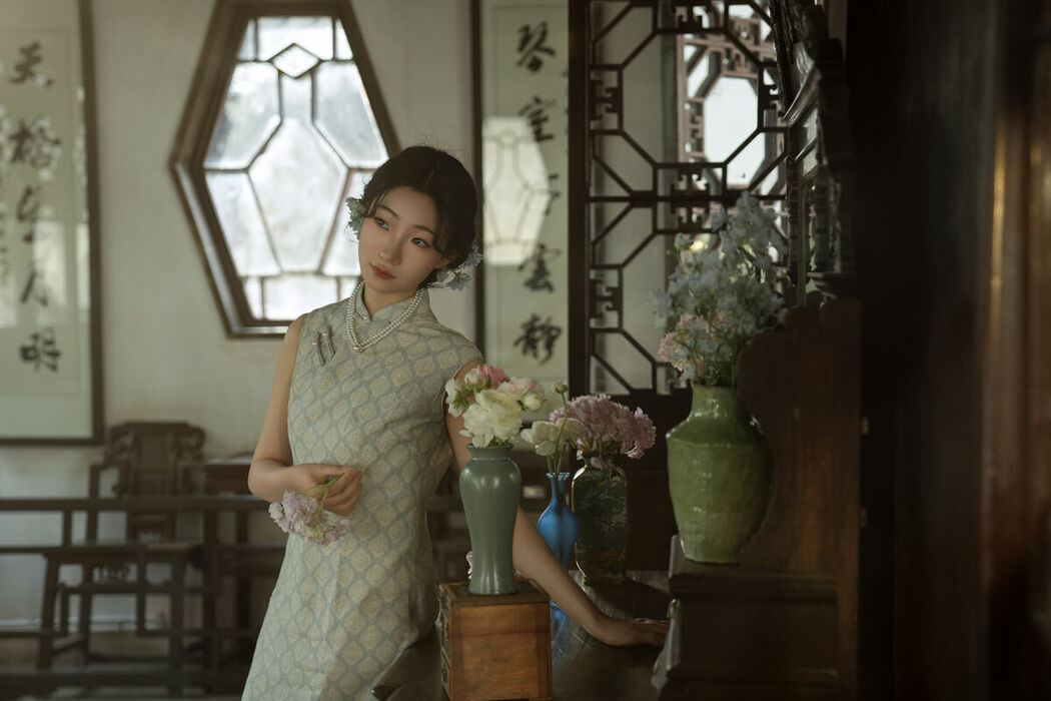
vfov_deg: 25.1
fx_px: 1576
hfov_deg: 36.9
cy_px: 350
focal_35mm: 54
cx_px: 526
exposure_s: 1/160
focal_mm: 54
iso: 500
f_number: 2.8
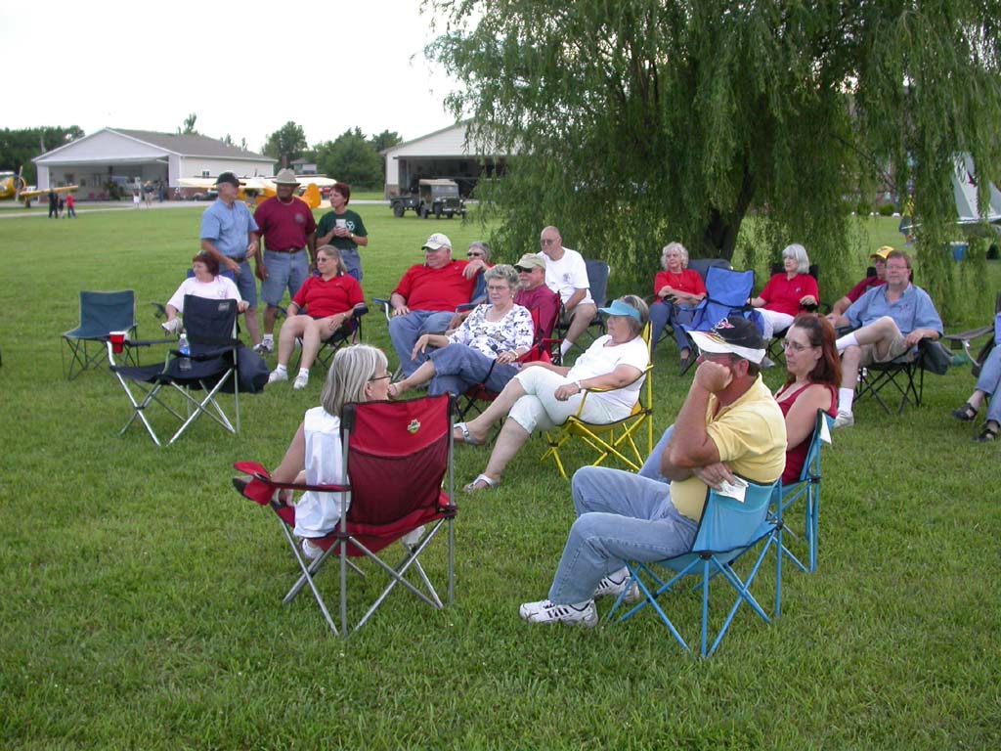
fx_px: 1099
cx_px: 500
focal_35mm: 38
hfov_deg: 49.0
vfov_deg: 37.7
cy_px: 376
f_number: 2.6
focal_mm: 7.85
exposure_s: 1/223
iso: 100
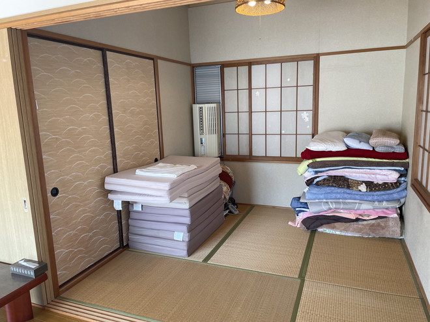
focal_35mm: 26
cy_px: 161
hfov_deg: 67.3
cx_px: 215
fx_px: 323
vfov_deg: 53.1
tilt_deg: -10.5
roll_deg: +2.4
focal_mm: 4.2
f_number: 1.6
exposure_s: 1/121
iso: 100
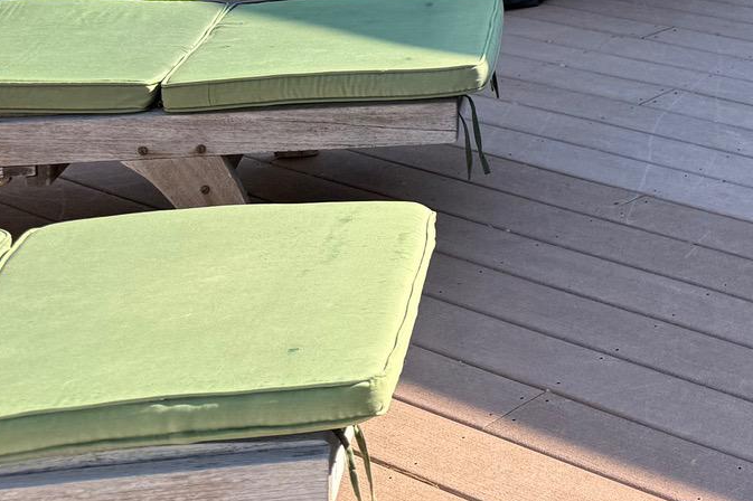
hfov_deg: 22.9
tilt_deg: -5.3
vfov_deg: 16.4
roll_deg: -1.4
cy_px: -243
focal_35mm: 76
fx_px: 1589
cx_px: 1048
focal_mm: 6.76
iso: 80
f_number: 1.78
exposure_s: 1/1139
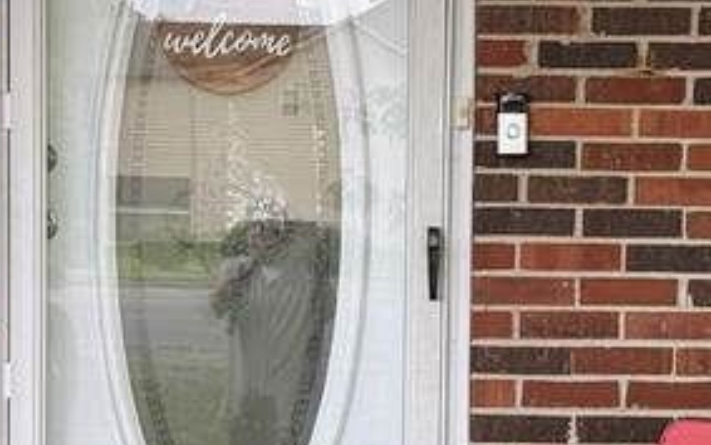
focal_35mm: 115
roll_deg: -0.6
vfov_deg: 11.4
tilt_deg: -2.6
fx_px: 2229
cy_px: 360
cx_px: 289
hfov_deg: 18.1
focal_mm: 6.76
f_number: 1.78
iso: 160
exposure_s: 1/214
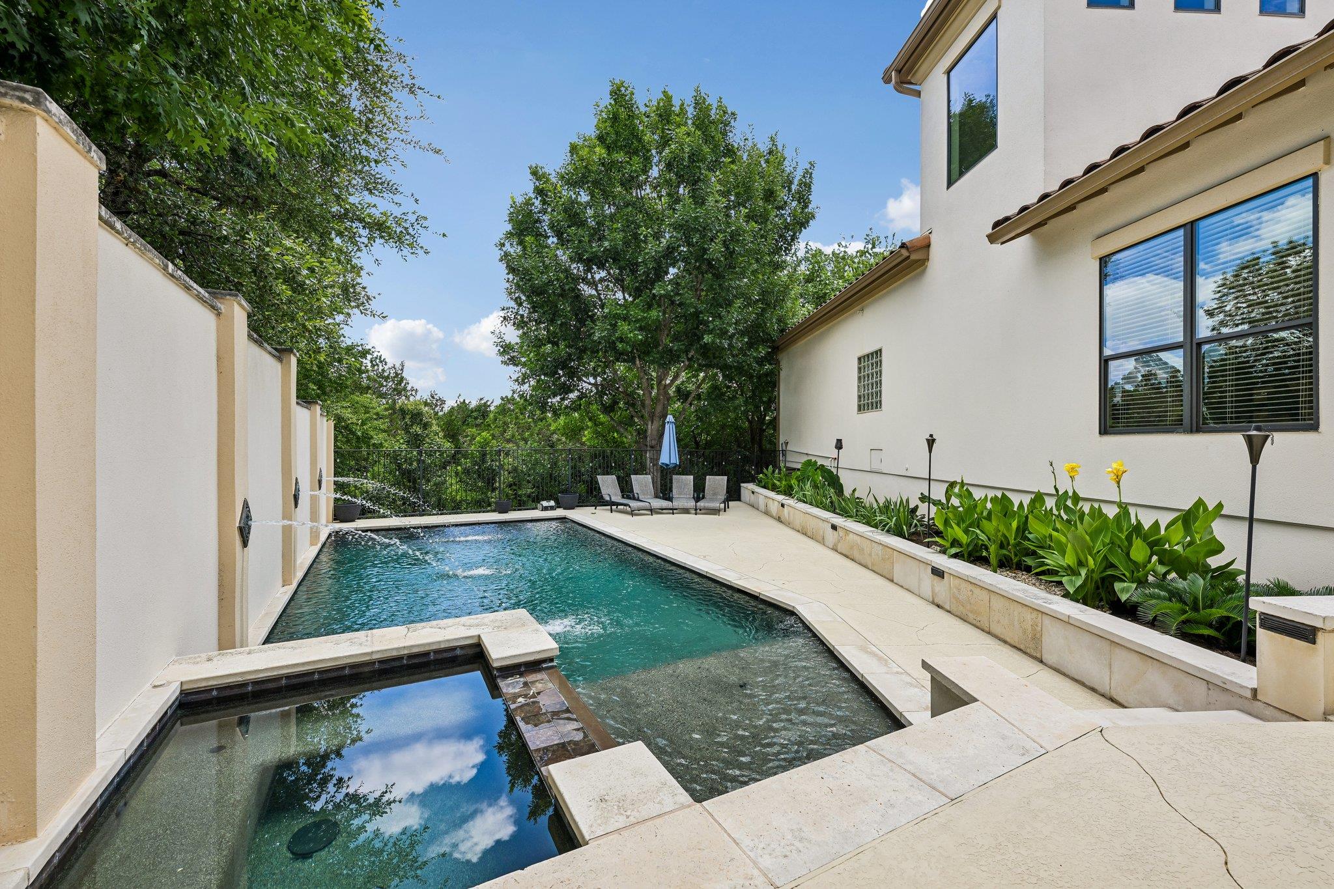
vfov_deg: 77.3
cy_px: 444
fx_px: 556
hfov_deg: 100.4
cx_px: 667
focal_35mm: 15
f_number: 6.7
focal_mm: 15
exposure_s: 1/250
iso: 100
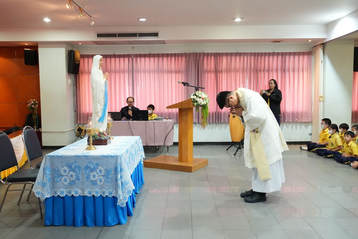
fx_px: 313
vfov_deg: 41.7
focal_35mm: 32
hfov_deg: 59.5
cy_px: 120
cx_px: 179
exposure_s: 1/125
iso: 4000
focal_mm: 21
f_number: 4
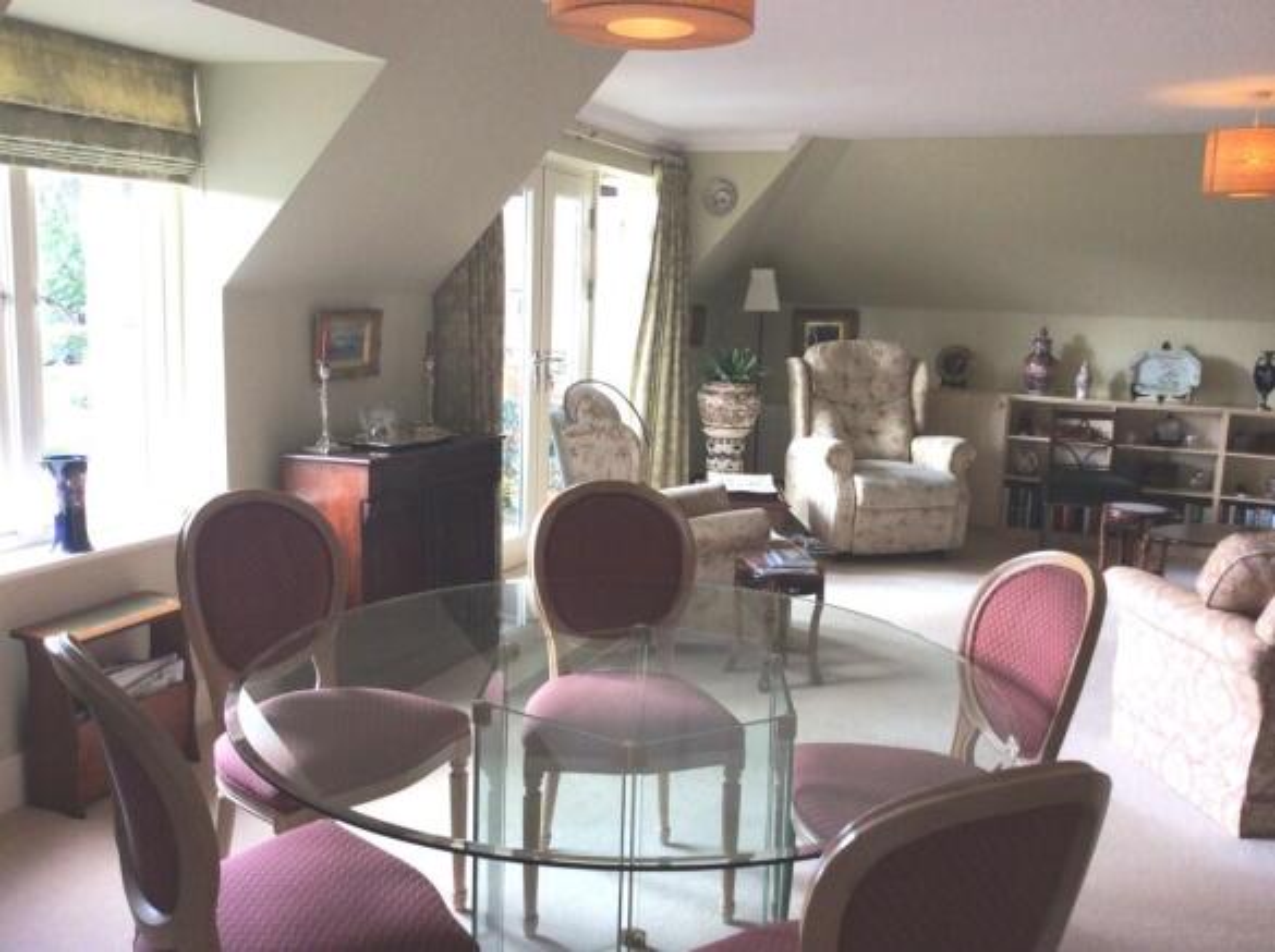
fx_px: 1177
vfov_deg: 44.1
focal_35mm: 32
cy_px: 476
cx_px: 638
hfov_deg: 56.9
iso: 40
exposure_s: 1/40
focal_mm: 3.3
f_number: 2.4
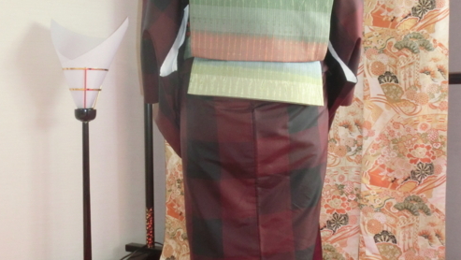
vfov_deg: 22.6
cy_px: 103
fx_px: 648
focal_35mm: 53
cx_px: 218
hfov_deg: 39.1
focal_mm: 5.36
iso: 400
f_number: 3.5
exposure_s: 1/50
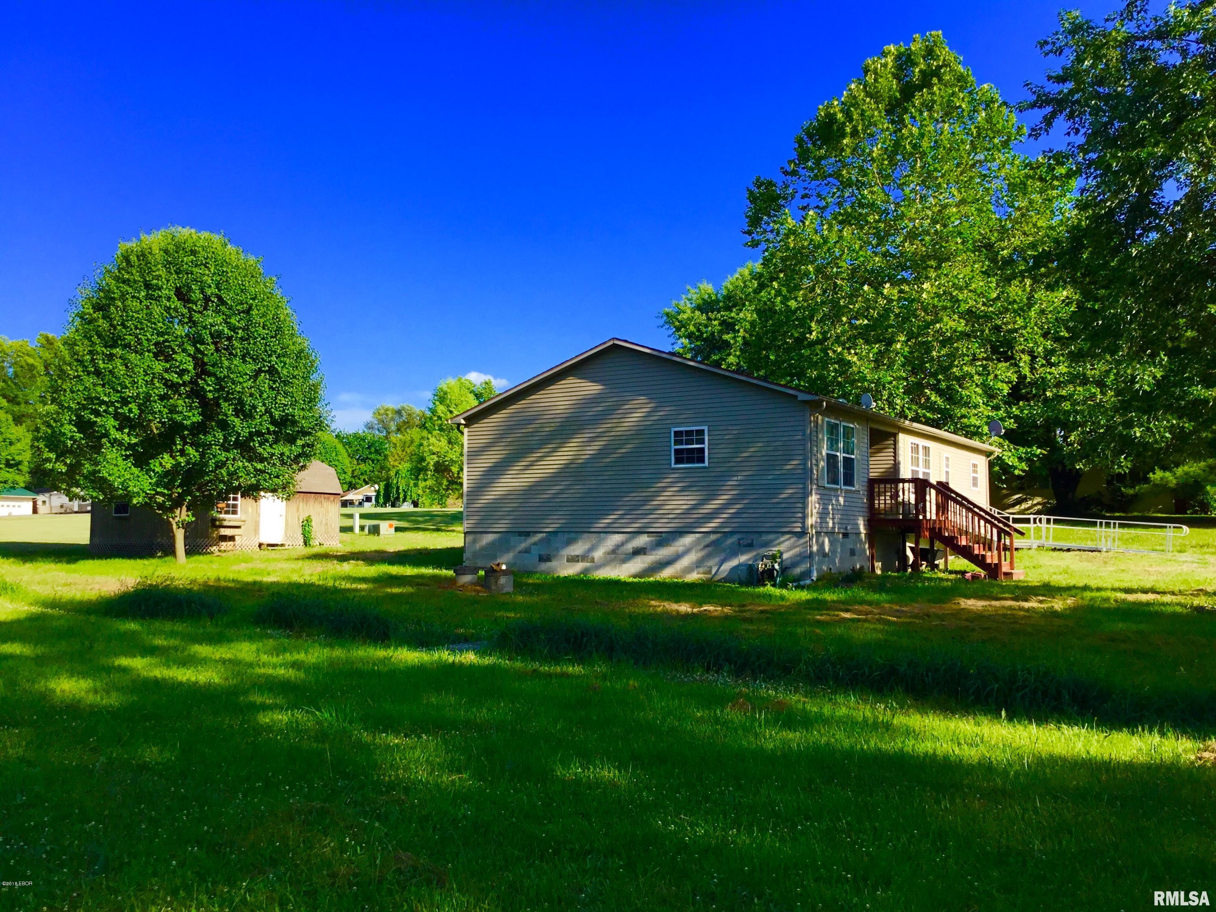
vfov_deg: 45.4
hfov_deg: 58.4
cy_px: 456
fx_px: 1089
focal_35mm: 31
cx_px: 608
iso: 25
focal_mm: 3.3
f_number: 2.4
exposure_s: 1/831
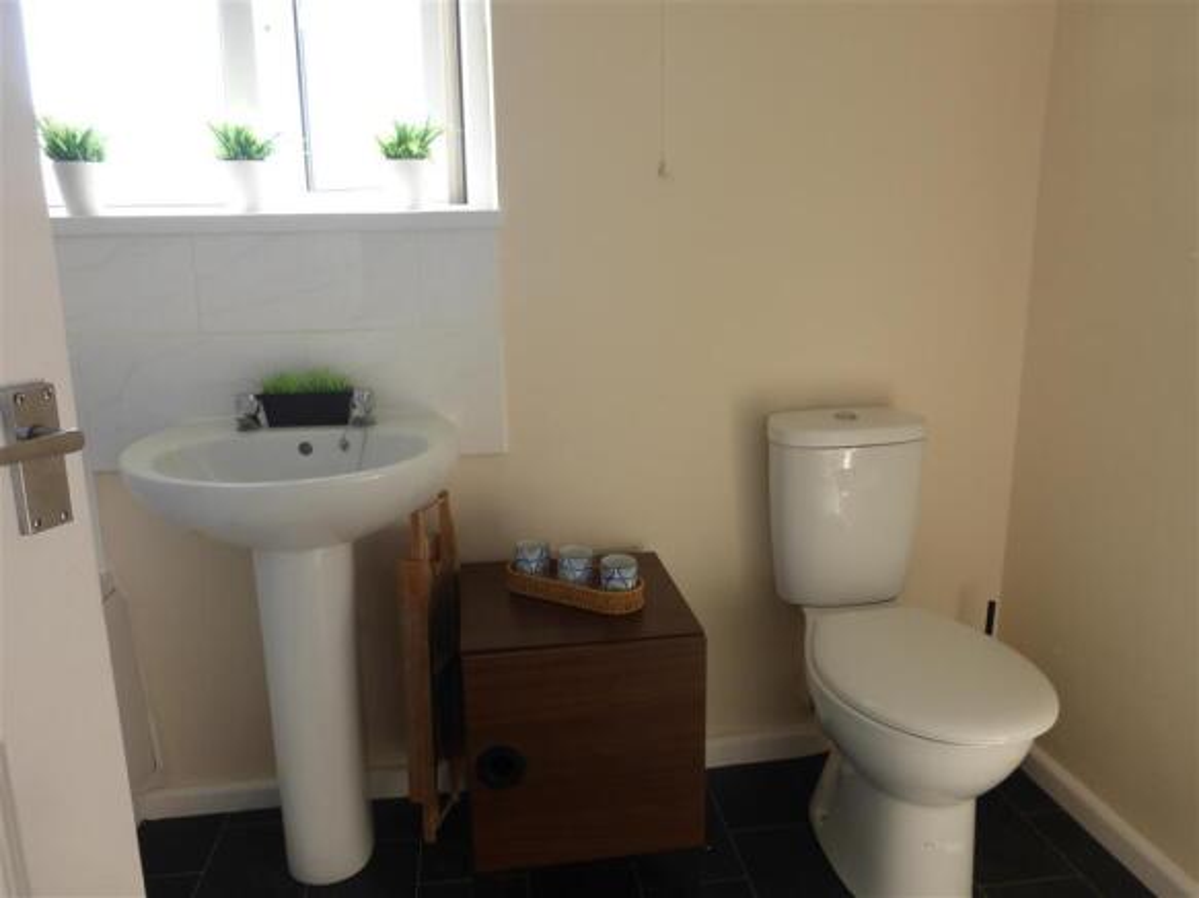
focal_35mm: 25
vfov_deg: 54.9
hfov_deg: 69.4
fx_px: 866
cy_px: 449
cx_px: 600
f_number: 3.3
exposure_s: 1/100
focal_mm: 4.3
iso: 100
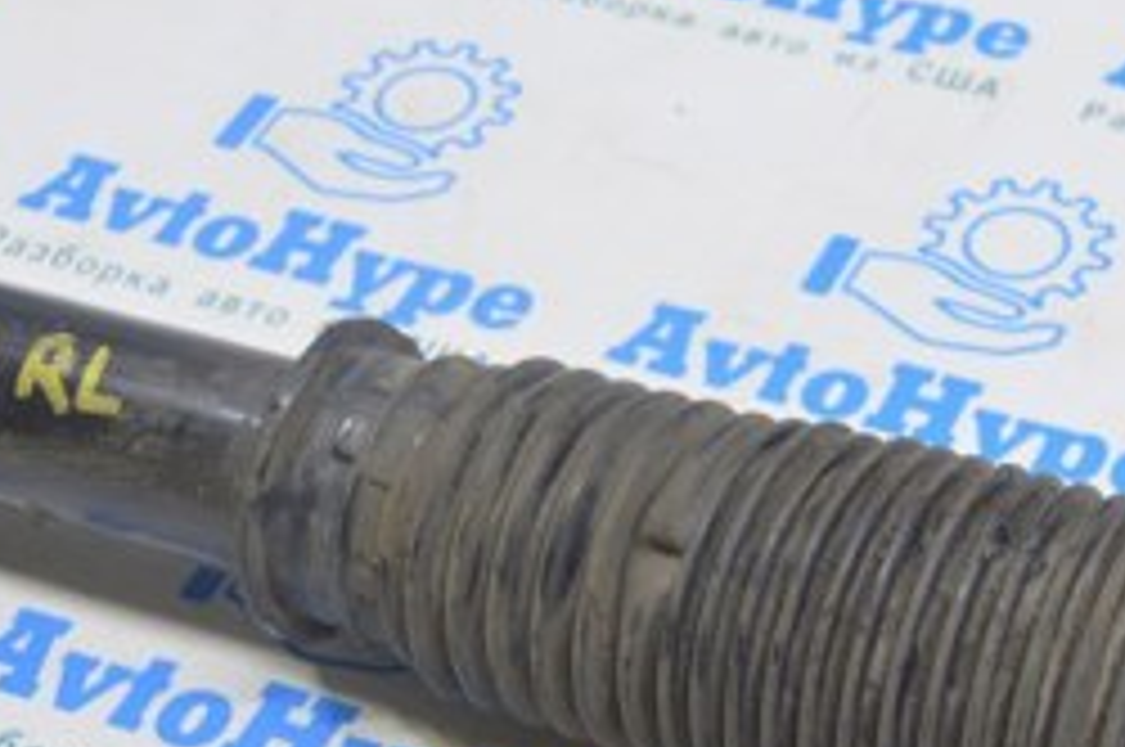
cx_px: 1098
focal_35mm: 92
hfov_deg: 21.5
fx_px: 2871
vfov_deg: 14.7
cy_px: 614
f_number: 5.6
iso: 400
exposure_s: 1/20
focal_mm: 24
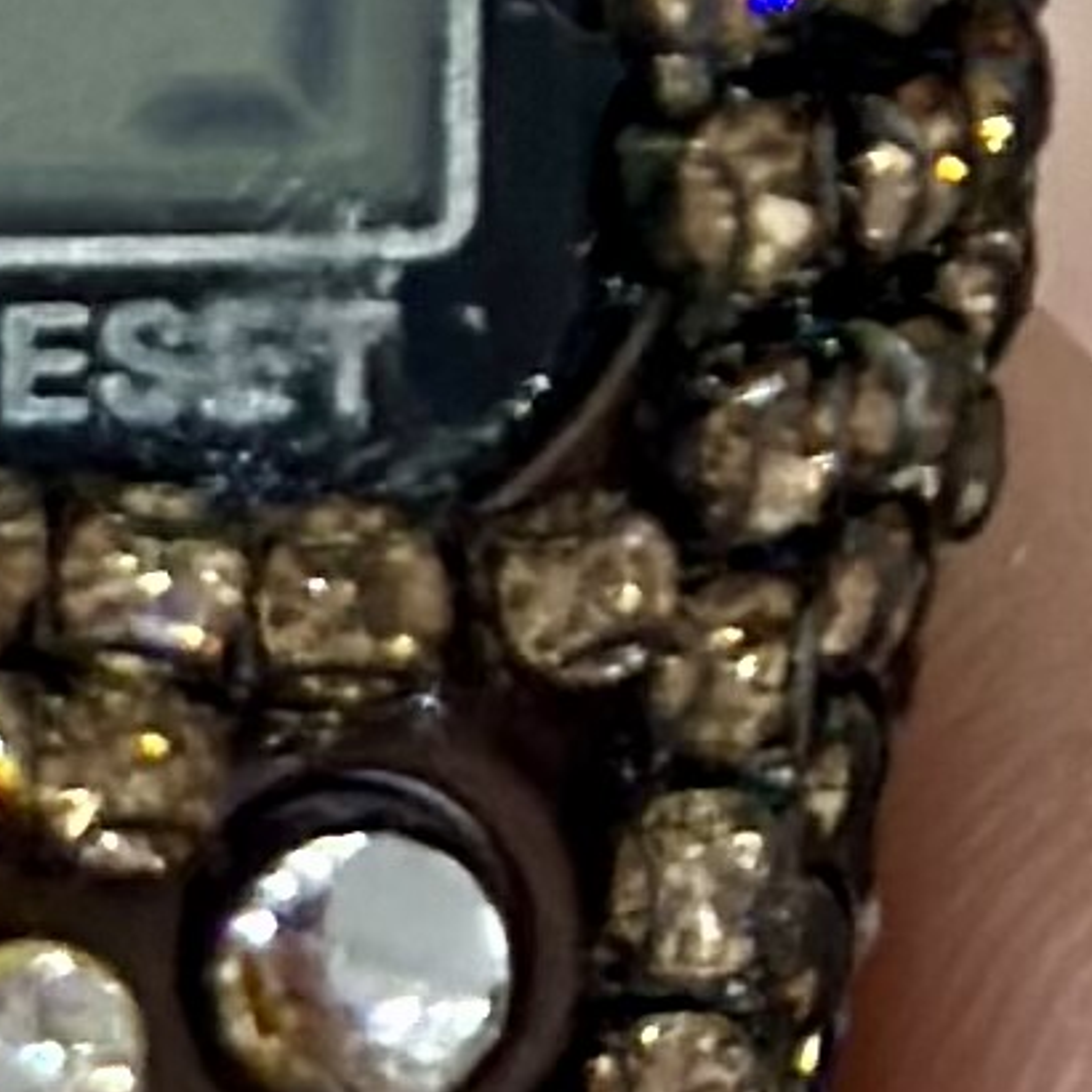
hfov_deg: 4.2
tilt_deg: -69.8
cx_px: 1175
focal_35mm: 417
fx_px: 14883
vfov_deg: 4.1
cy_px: -1390
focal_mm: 6.86
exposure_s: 1/100
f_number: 1.78
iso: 200
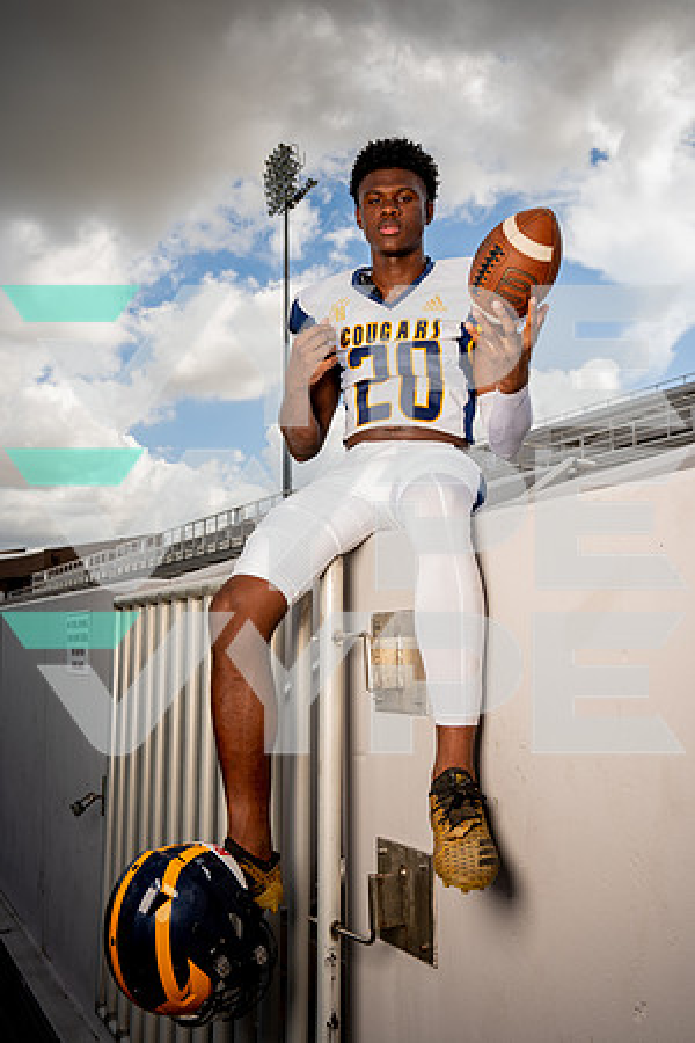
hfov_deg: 40.0
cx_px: 348
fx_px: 956
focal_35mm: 33
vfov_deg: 57.2
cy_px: 522
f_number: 8
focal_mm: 33
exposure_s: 1/250
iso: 125
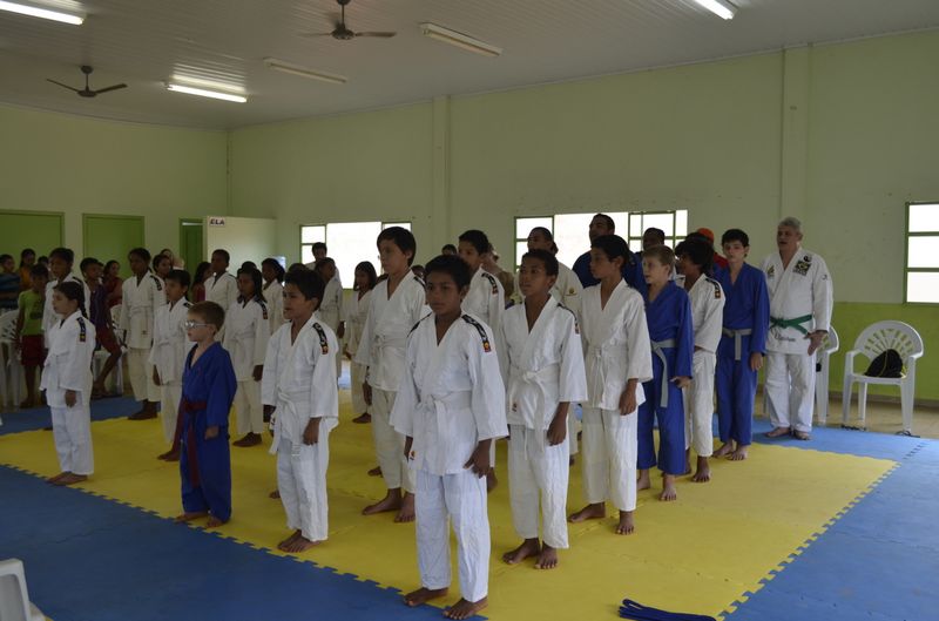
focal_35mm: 33
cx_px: 470
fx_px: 859
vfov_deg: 39.8
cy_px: 310
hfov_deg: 57.3
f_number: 5.6
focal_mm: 22
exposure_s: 1/90
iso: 400
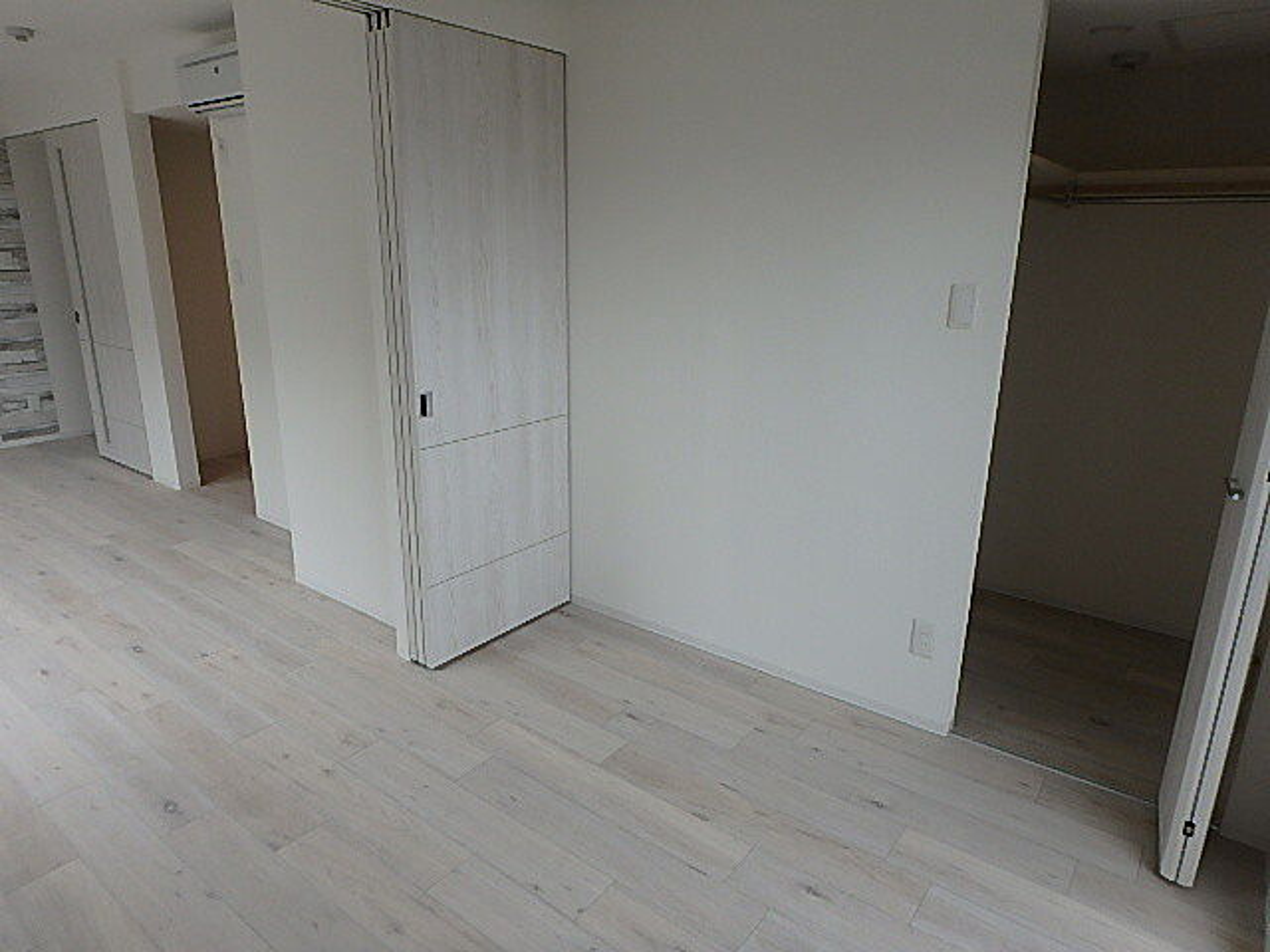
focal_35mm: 21
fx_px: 770
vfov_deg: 63.4
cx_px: 635
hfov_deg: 79.0
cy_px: 476
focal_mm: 3.7
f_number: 3.5
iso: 125
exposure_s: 1/125
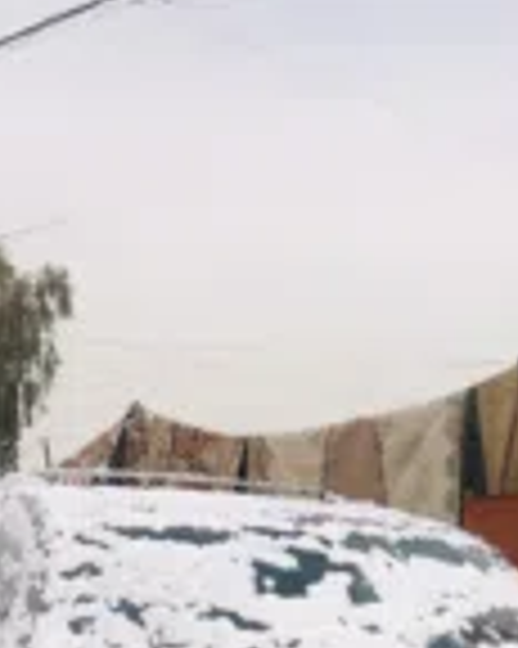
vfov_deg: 23.8
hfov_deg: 19.8
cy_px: 675
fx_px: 1458
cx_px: 455
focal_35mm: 76
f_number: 1.8
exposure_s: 1/3436
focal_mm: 4
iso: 20
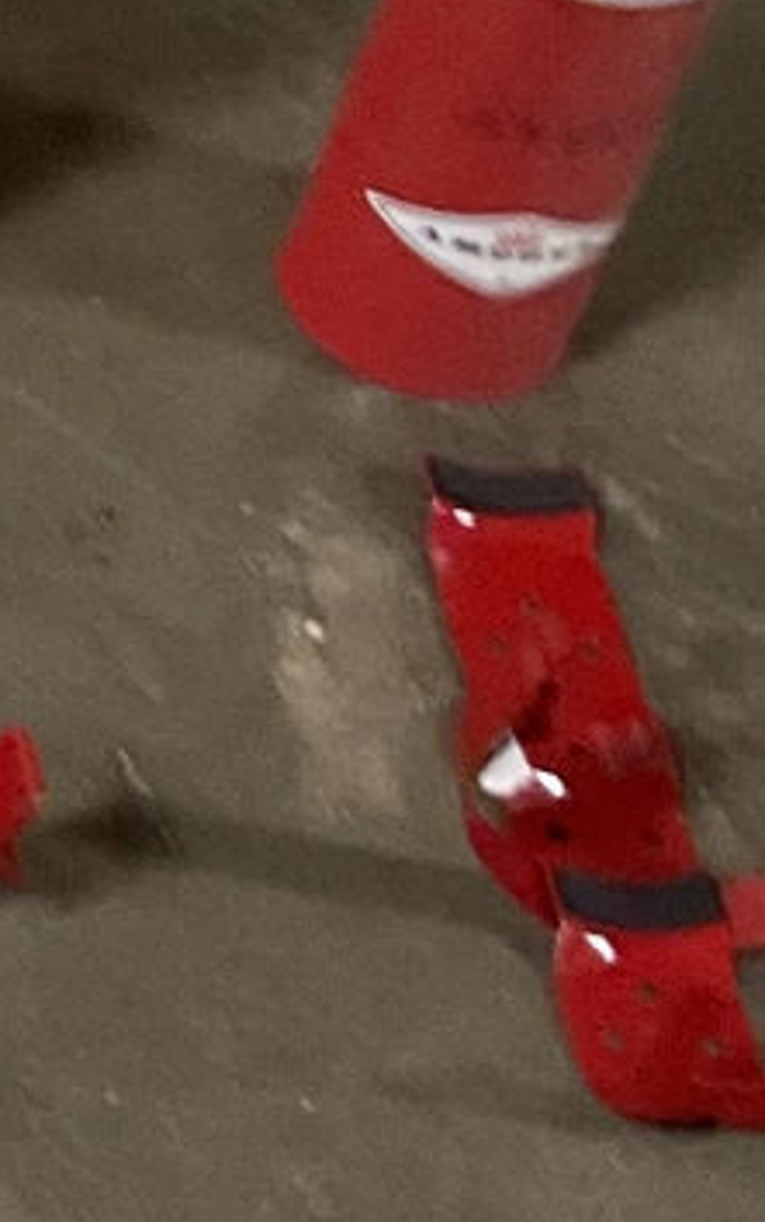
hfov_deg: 7.1
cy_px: -83
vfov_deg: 11.9
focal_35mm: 174
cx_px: -1146
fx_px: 5797
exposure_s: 1/40
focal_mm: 3
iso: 250
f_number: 1.8
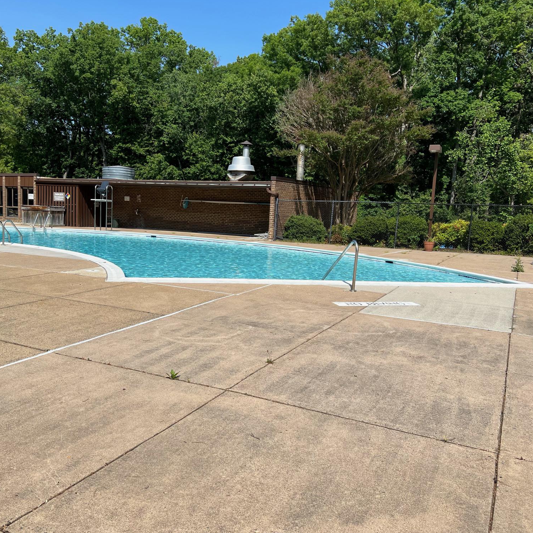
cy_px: 266
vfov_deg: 52.5
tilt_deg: -6.0
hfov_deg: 52.2
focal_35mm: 31
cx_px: 215
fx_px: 540
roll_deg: -1.8
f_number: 1.5
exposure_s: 1/5882
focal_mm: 5.7
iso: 50
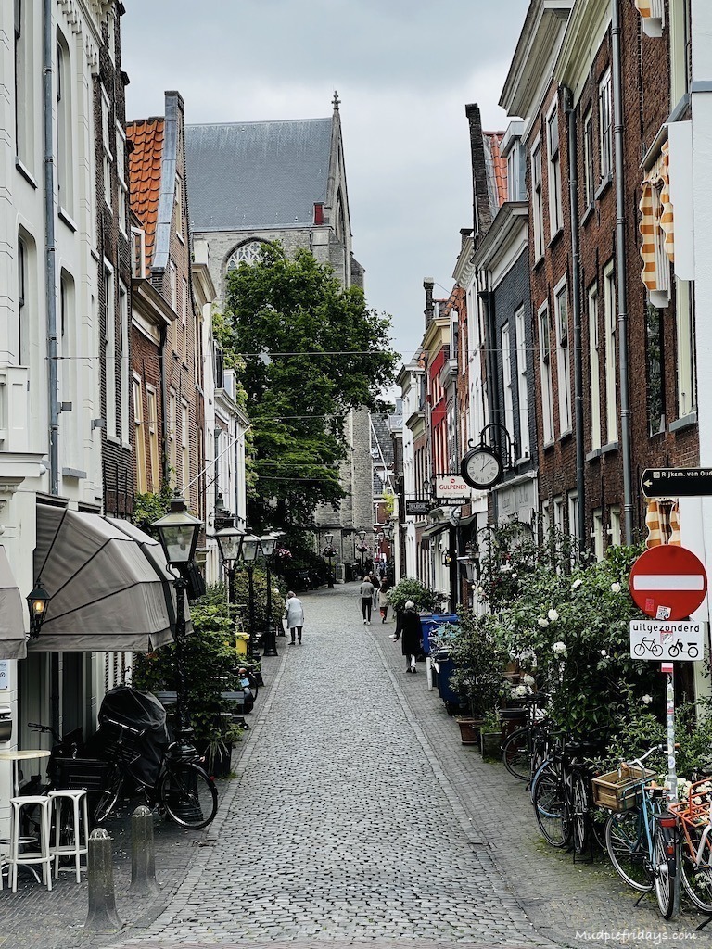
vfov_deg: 25.3
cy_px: 474
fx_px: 2112
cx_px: 356
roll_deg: +1.3
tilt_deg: +2.6
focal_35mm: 77
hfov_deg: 19.1
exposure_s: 1/264
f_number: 2.8
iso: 32
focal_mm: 9
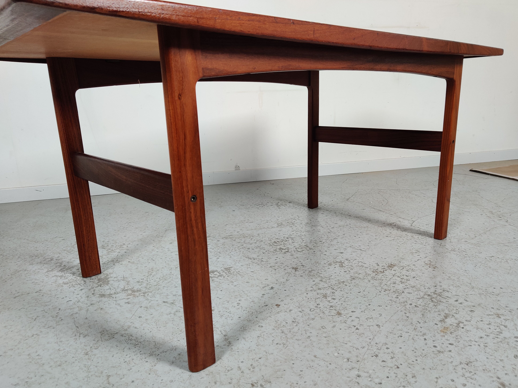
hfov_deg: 63.4
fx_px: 419
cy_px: 196
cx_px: 264
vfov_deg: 49.7
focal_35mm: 28
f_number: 1.65
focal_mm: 4.75
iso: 250
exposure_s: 1/100
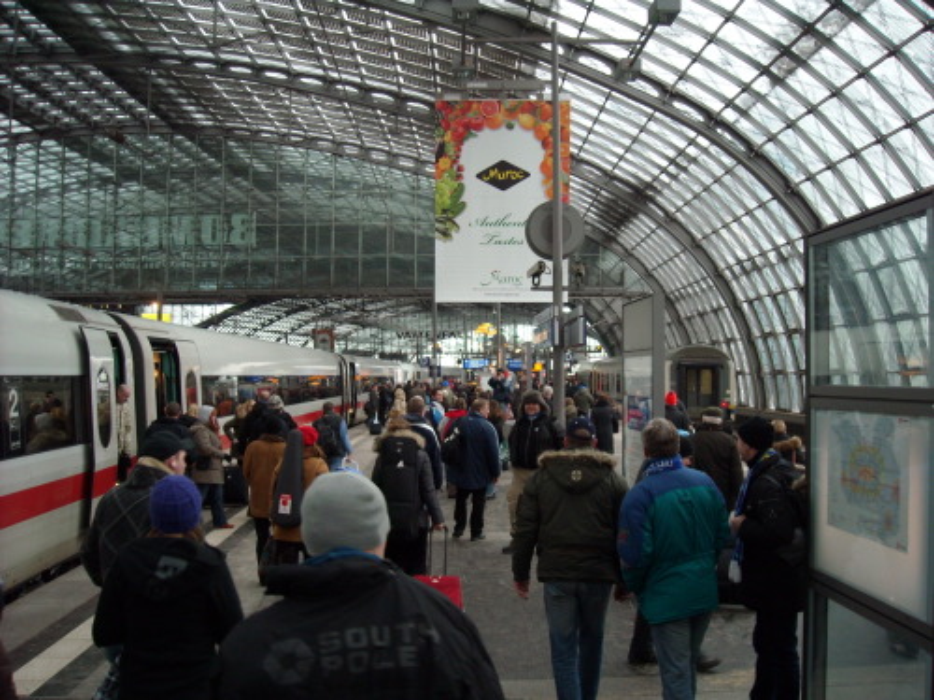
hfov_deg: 52.6
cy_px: 350
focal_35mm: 35
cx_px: 467
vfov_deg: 40.7
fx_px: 944
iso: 191
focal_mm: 5.7
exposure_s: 1/60
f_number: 2.8
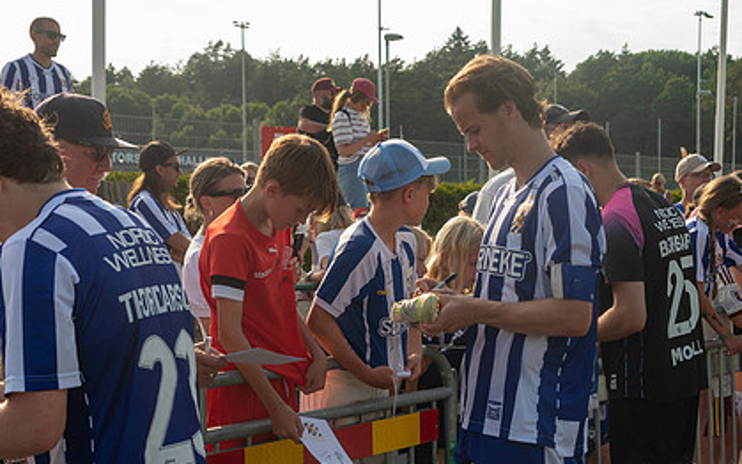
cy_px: 340
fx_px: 1355
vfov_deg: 19.3
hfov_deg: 30.6
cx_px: 416
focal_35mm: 67
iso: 360
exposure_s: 1/1600
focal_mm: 35
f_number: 4
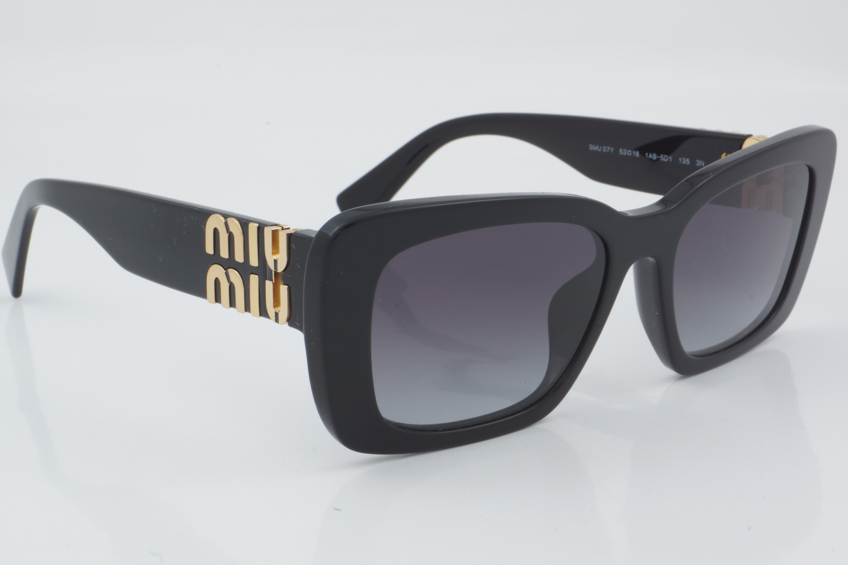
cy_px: 282
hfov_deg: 27.0
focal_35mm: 75
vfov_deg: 18.2
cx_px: 424
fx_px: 1767
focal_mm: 50
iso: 100
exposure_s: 1/3
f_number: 32
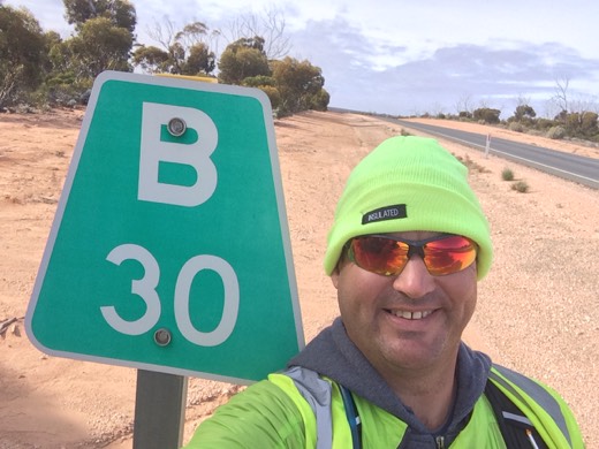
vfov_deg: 45.4
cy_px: 224
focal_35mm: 31
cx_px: 300
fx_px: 536
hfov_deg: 58.4
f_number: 2.4
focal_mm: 2.15
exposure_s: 1/712
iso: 50
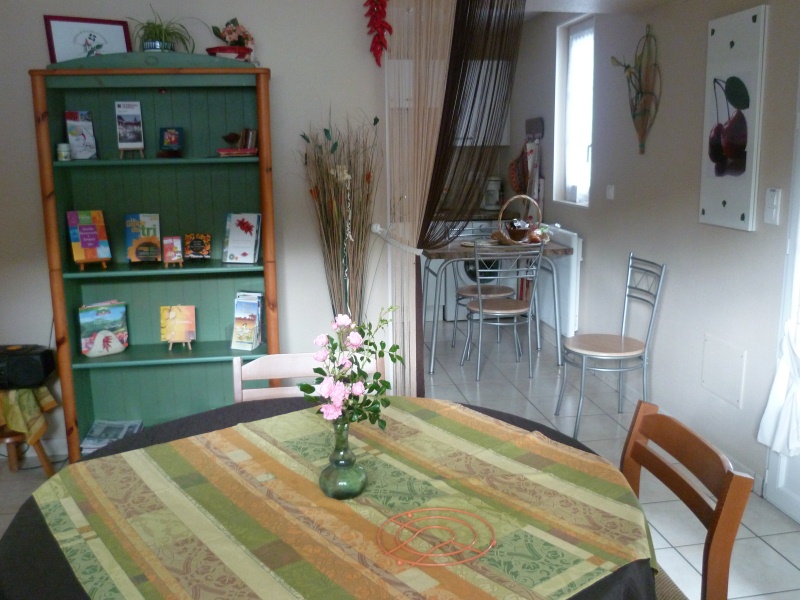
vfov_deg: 44.2
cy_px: 300
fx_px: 740
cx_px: 400
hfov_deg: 56.8
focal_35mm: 32
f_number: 3
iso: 400
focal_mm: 5.7
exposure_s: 1/13
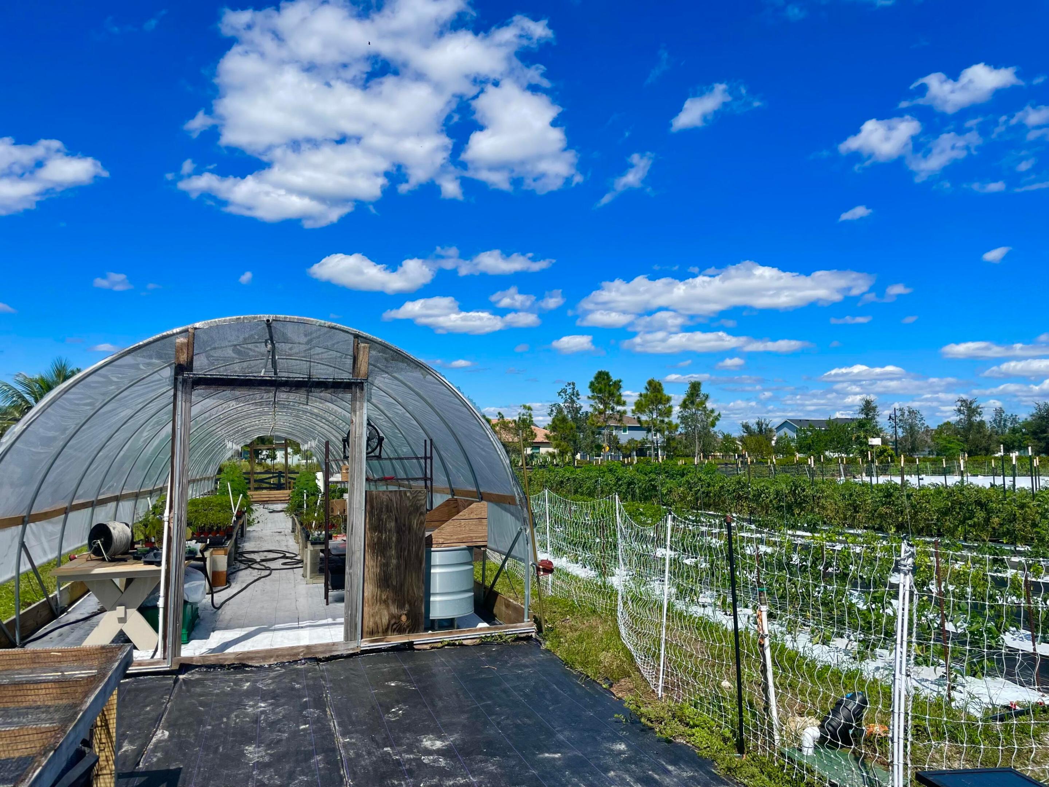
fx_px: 788
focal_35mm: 26
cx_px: 524
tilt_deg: +5.3
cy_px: 394
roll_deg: -0.3
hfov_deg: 67.3
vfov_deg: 53.1
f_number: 1.6
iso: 32
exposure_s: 1/5556
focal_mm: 4.2
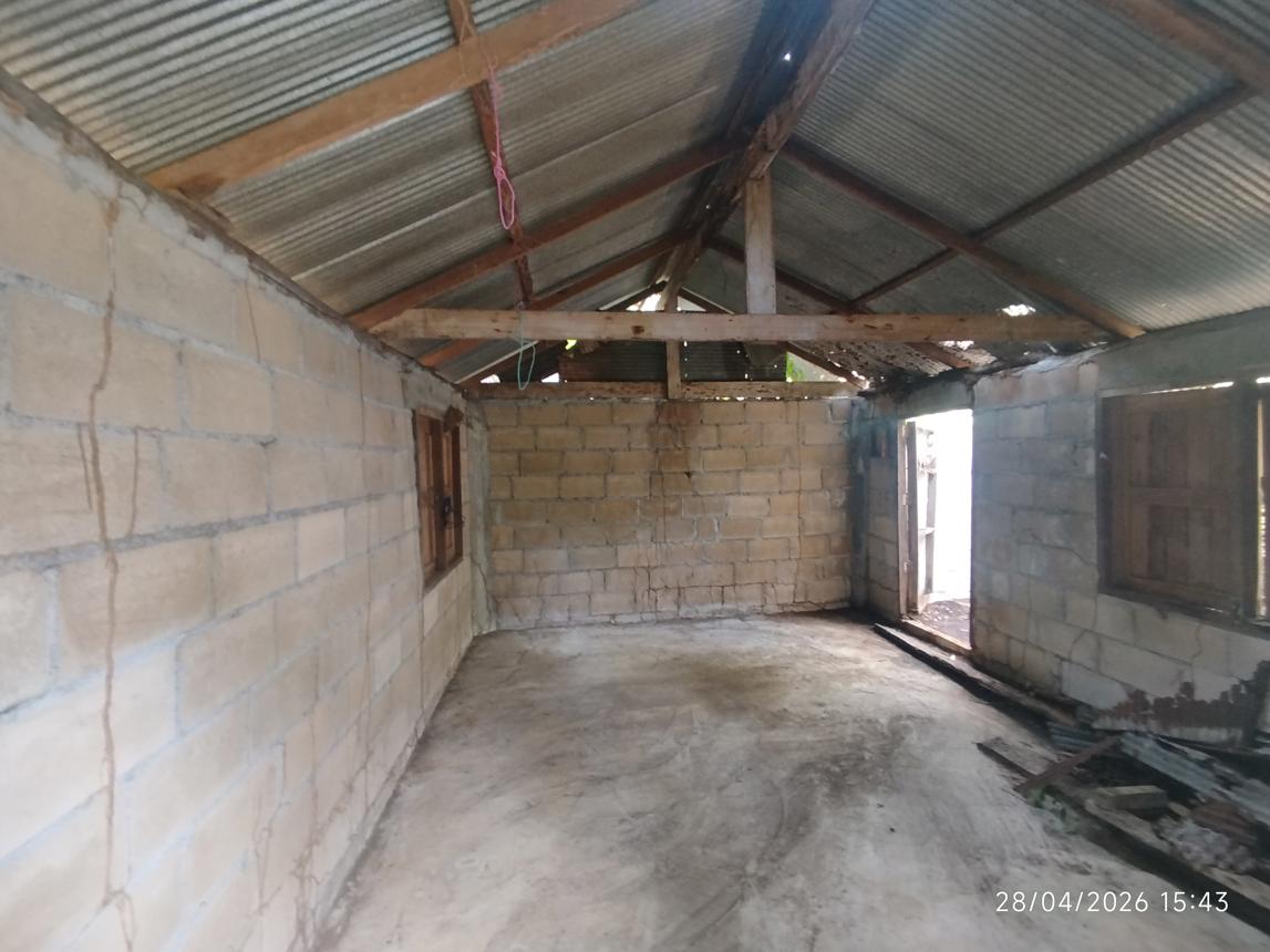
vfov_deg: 81.7
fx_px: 550
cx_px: 635
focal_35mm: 15
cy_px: 476
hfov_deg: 98.2
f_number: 2.2
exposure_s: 1/33
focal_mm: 1.65
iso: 160
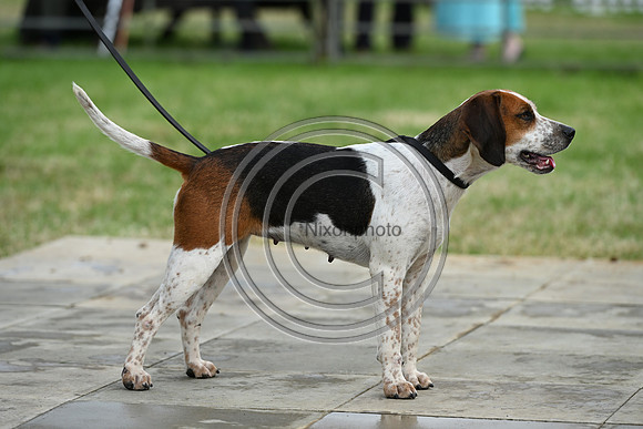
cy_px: 214
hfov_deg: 11.7
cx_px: 322
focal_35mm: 175
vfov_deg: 7.9
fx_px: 3126
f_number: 4.5
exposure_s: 1/1000
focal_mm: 175
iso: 360
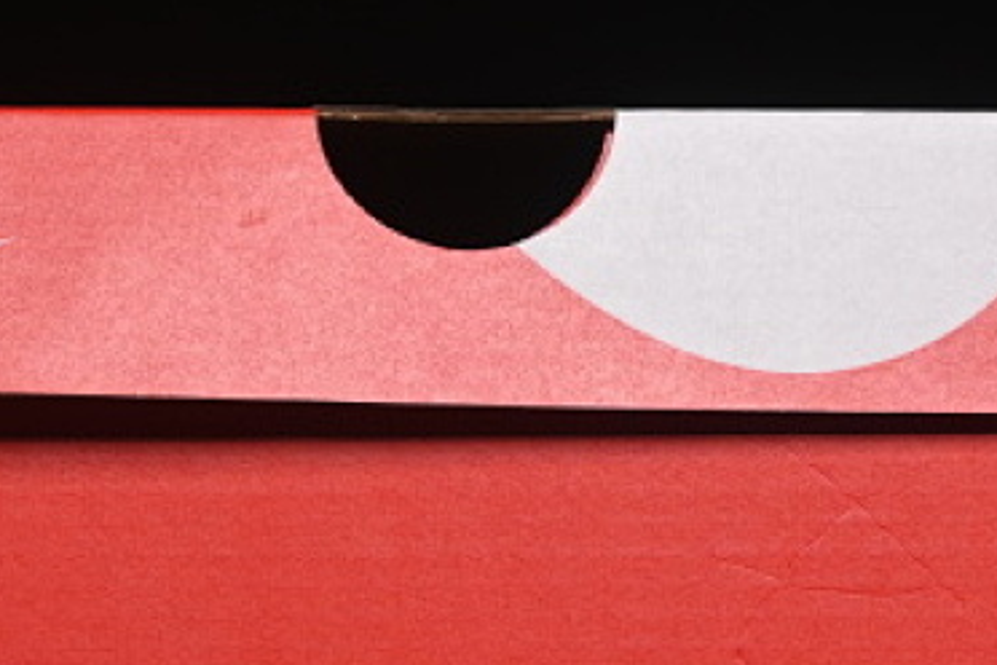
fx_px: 6037
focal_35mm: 218
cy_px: 408
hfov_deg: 9.4
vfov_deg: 6.3
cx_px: 437
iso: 160
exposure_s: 1/60
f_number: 7.1
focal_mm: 50
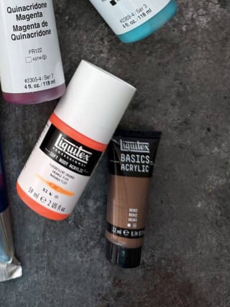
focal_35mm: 48
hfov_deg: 28.5
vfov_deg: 36.1
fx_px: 425
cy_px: 6
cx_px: 4
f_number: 1.78
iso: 80
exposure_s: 1/416
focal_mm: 6.76
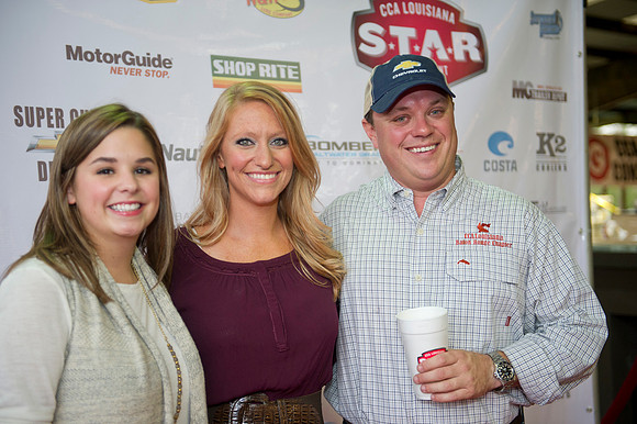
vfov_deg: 24.6
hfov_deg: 36.3
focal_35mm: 55
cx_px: 318
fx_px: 973
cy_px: 212
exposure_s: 1/100
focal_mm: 55
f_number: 2.8
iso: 640
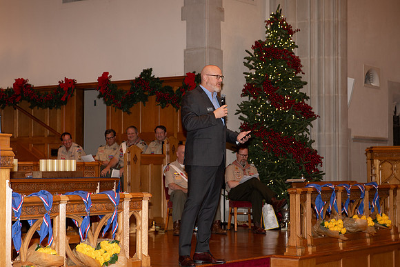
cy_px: 139
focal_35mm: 82
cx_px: 200
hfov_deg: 24.8
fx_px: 910
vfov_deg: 16.7
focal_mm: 70
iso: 400
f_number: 5.6
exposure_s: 1/60
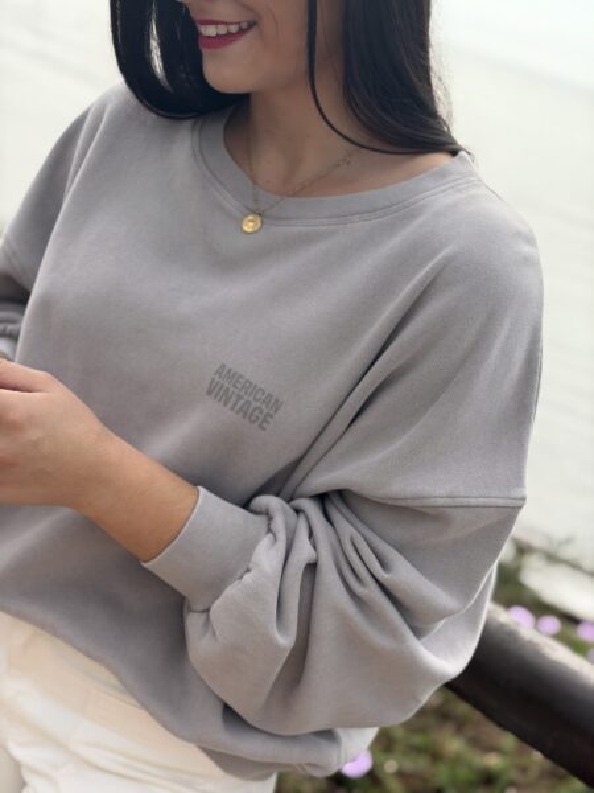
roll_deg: -17.7
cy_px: 396
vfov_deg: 39.7
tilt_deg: -17.8
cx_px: 297
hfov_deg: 30.3
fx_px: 1098
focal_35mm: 48
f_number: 1.8
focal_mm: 6.93
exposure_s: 1/2169
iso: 80
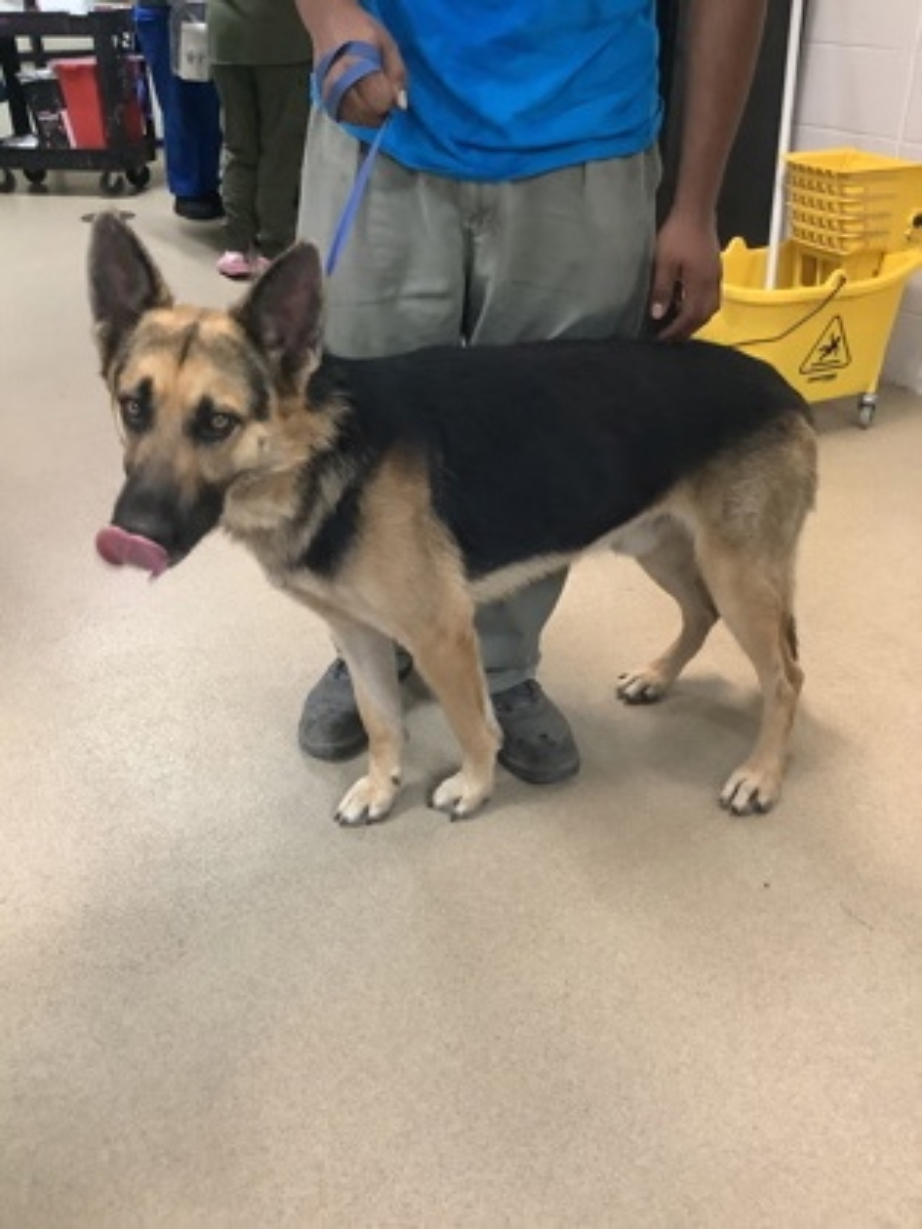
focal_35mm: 31
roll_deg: +0.7
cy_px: 614
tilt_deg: -31.4
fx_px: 1101
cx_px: 461
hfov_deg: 45.4
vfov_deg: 58.4
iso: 320
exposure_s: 1/40
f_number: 2.4
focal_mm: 3.3
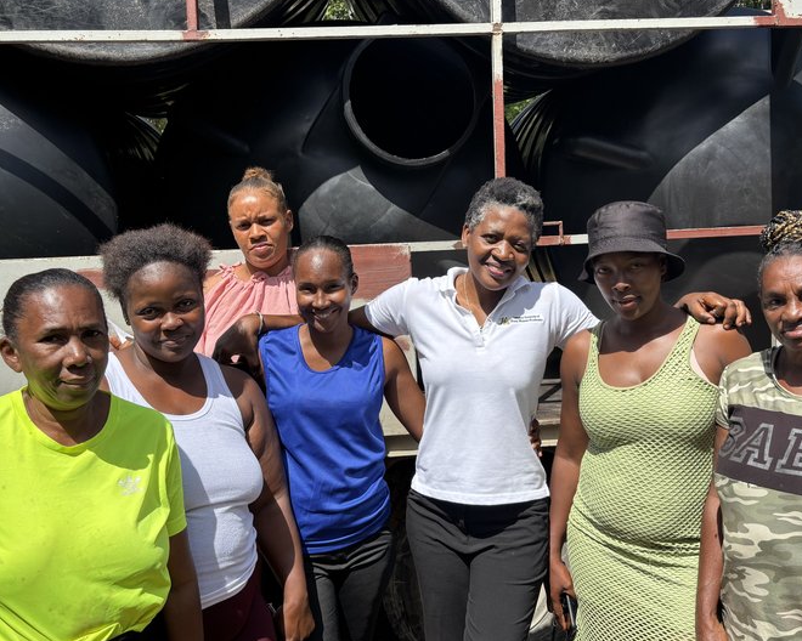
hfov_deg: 52.8
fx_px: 807
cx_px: 439
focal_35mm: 34
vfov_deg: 43.3
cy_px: 308
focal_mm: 5.96
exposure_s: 1/2024
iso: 50
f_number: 1.6
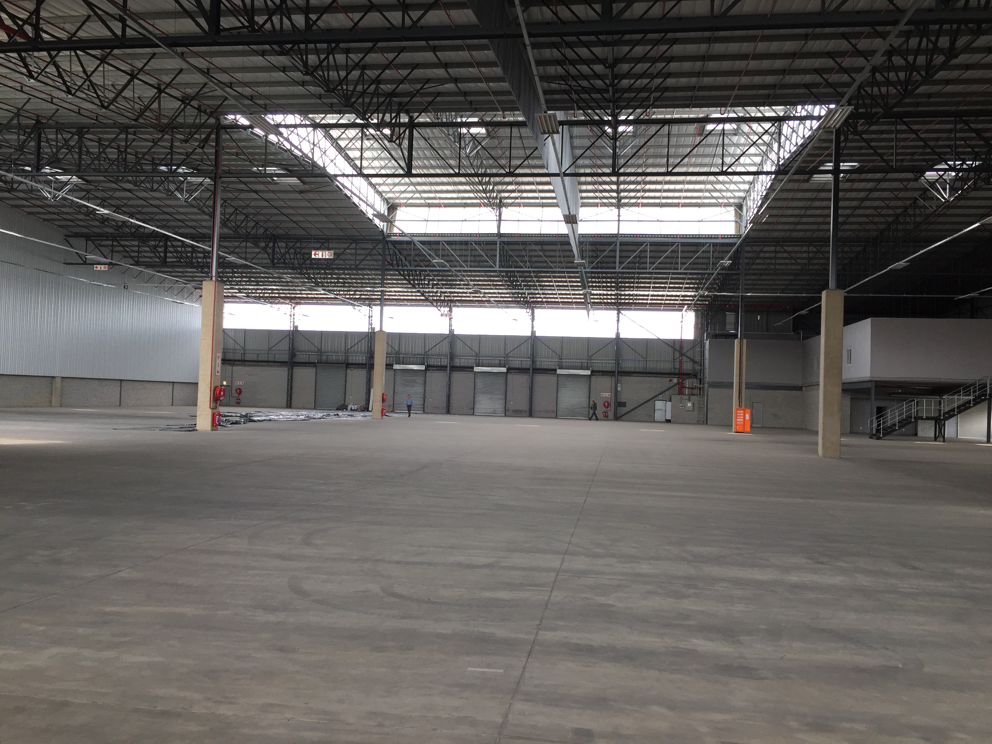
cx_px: 496
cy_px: 372
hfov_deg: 61.7
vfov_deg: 48.2
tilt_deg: -0.2
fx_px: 831
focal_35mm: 29
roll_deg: -3.4
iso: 50
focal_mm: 4.15
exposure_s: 1/120
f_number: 2.2
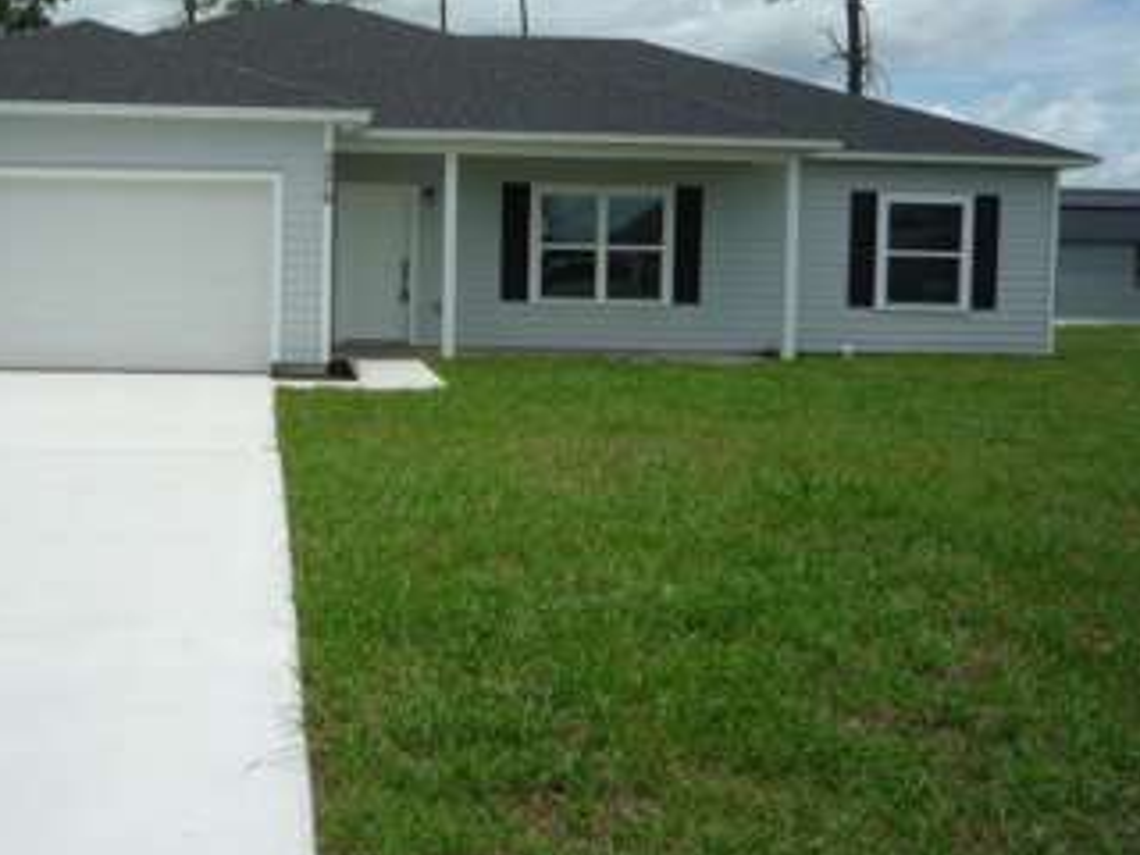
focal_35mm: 45
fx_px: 1482
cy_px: 338
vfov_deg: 32.1
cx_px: 381
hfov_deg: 41.5
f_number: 5.6
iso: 100
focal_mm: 5.2
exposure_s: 1/640
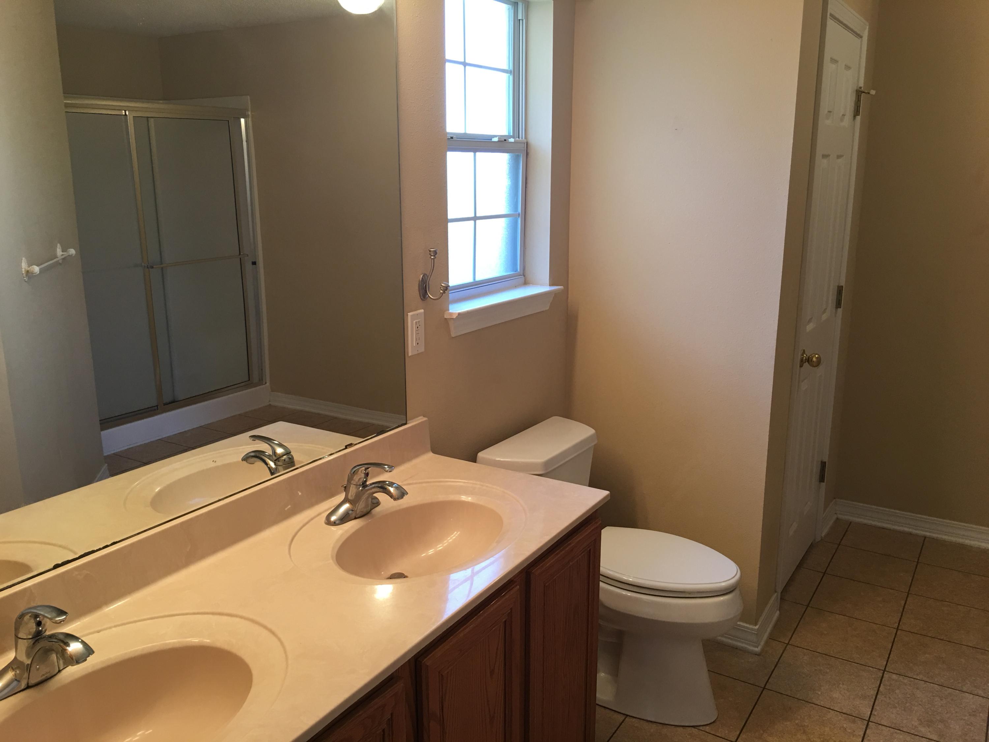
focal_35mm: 29
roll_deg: +0.3
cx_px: 494
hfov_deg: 61.7
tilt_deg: -12.0
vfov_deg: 48.2
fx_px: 829
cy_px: 371
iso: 32
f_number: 2.2
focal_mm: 4.15
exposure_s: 1/15
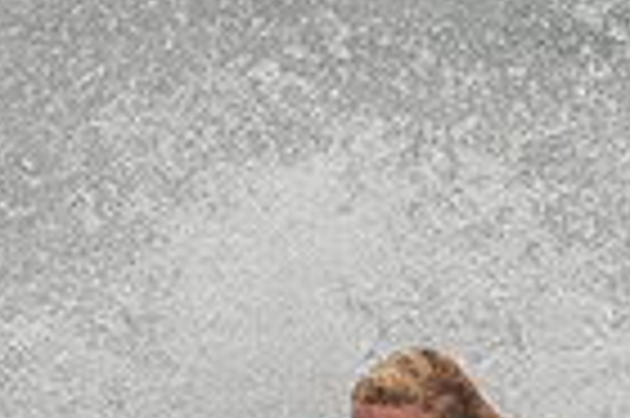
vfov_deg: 0.7
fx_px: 36252
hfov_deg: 1.0
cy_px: 636
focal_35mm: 2074
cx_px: 292
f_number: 5.6
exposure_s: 1/2000
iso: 220
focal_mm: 500
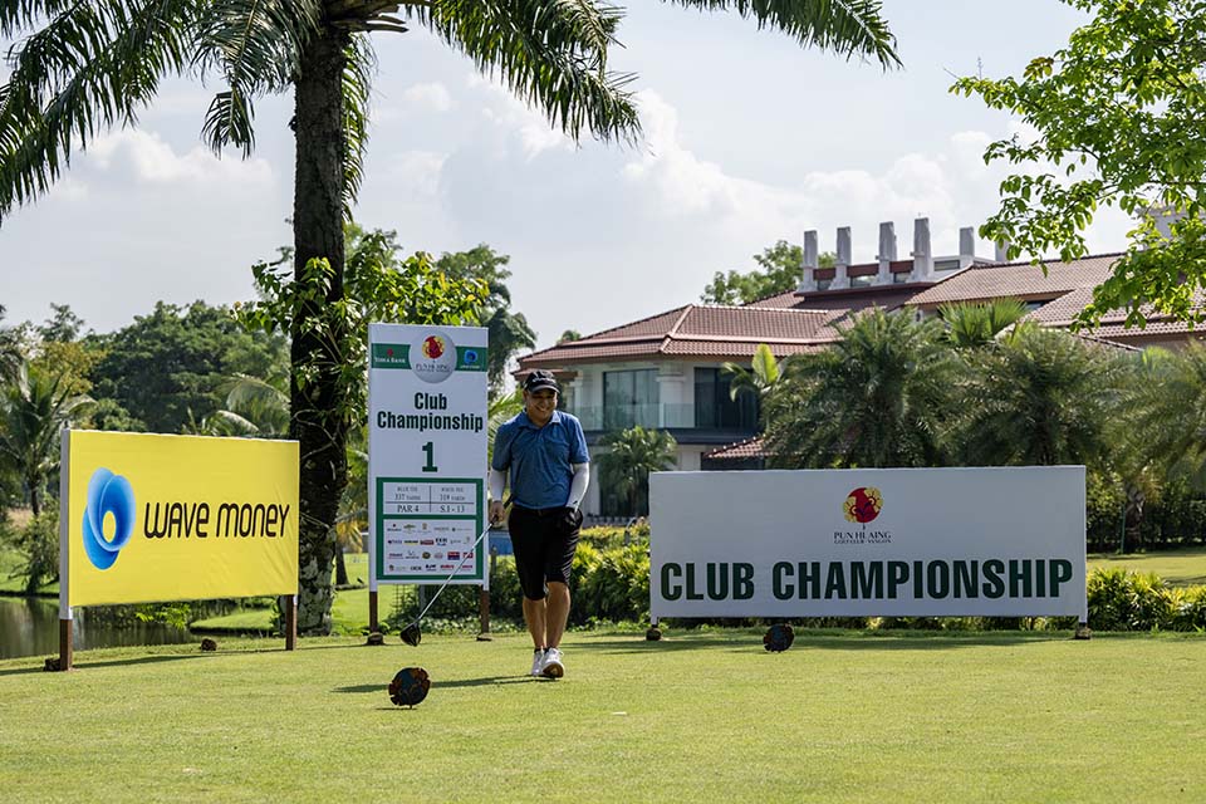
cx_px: 603
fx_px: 3048
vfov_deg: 15.0
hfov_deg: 22.4
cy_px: 402
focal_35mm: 91
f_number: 5.6
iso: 400
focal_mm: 91
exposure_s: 1/2000
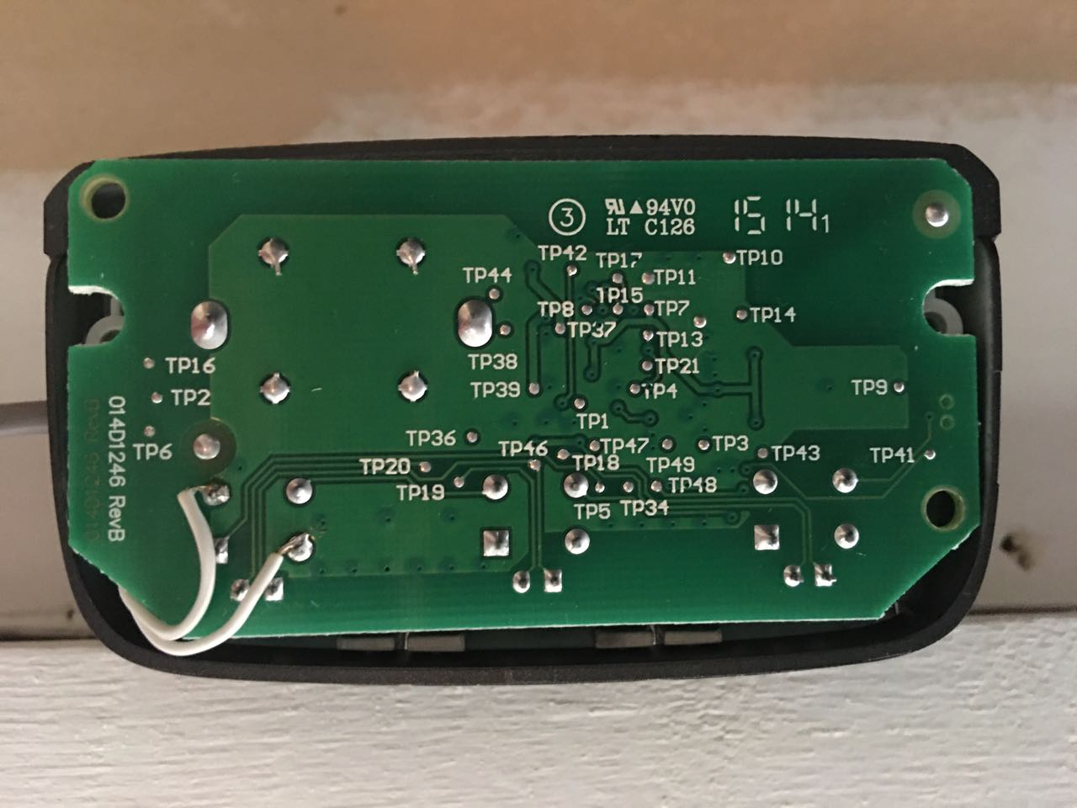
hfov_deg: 61.7
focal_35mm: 29
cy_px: 404
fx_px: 902
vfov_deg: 48.2
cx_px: 538
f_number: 2.2
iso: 125
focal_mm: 4.15
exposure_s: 1/4
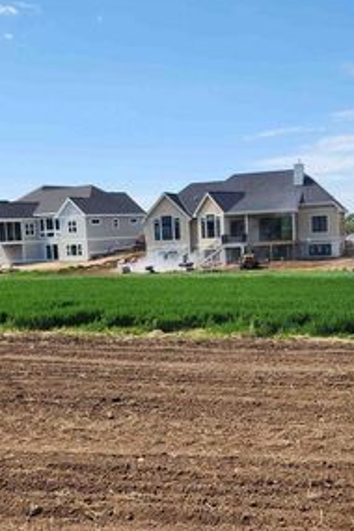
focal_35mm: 42
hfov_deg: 31.9
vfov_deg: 46.2
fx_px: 619
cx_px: 183
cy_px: 306
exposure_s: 1/1286
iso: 20
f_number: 1.8
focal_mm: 5.4
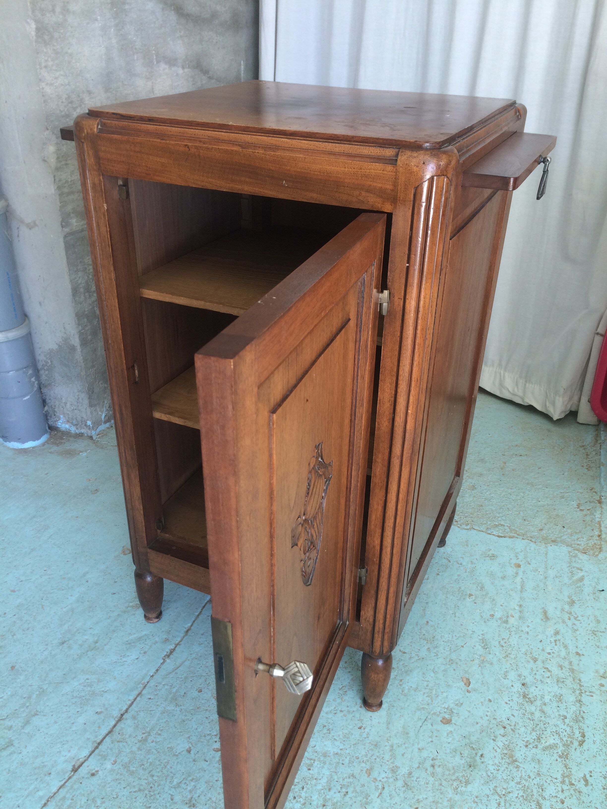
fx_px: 678
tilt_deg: -29.9
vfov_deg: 61.7
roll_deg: +0.0
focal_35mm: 29
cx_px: 304
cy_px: 404
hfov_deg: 48.2
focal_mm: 4.15
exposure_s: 1/50
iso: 40
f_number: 2.2
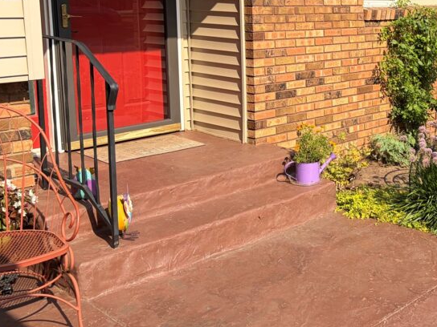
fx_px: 644
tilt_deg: -7.4
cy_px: 84
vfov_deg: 28.2
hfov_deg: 35.0
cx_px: 404
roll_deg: -0.3
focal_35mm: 51
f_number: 1.6
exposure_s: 1/2141
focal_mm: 5.96
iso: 50
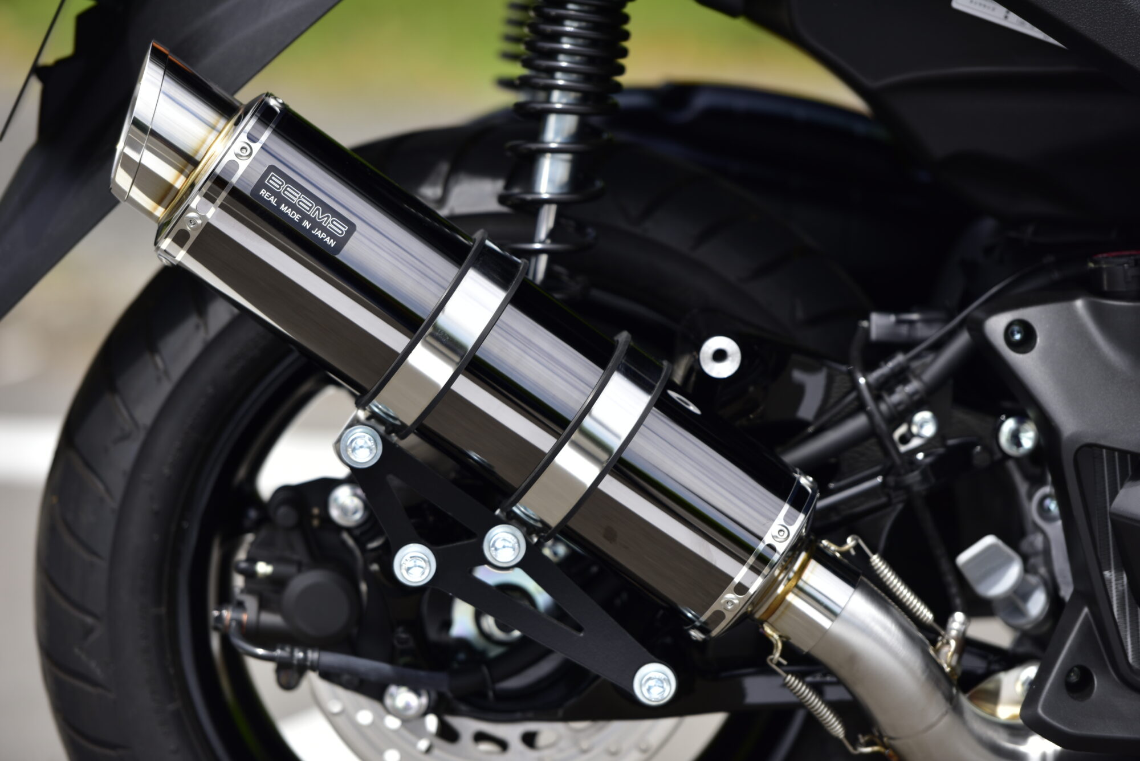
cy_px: 380
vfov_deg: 7.9
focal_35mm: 175
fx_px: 5543
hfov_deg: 11.7
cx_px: 570
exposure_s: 1/2000
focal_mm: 175
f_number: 2.8
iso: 100
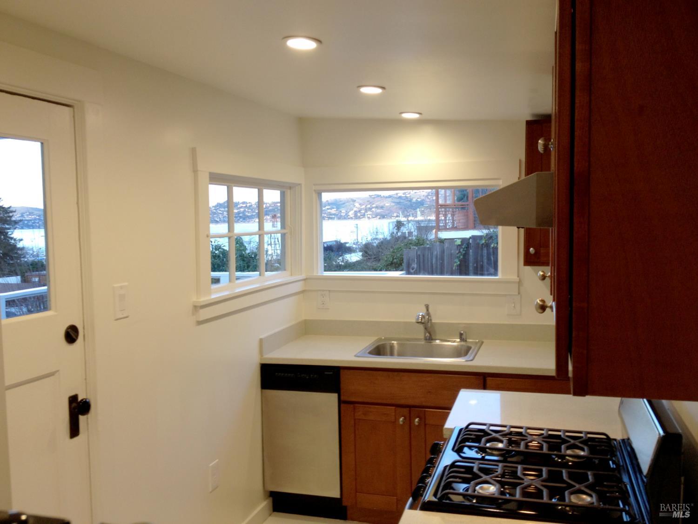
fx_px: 706
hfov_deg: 52.6
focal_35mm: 35
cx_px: 349
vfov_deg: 40.7
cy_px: 262
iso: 50
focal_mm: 4.28
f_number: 2.4
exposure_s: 1/40
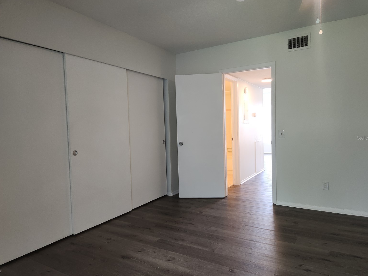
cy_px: 138
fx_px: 255
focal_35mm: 24
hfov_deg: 71.6
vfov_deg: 56.8
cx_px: 188
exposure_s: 1/120
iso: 250
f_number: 1.8
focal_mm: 5.4
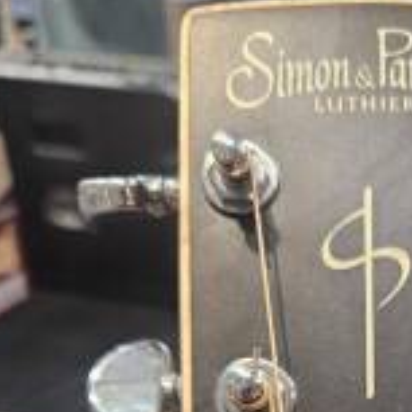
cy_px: 495
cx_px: 407
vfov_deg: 22.9
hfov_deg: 24.0
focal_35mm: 69
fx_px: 929
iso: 500
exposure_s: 1/120
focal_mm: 5.4
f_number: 1.8
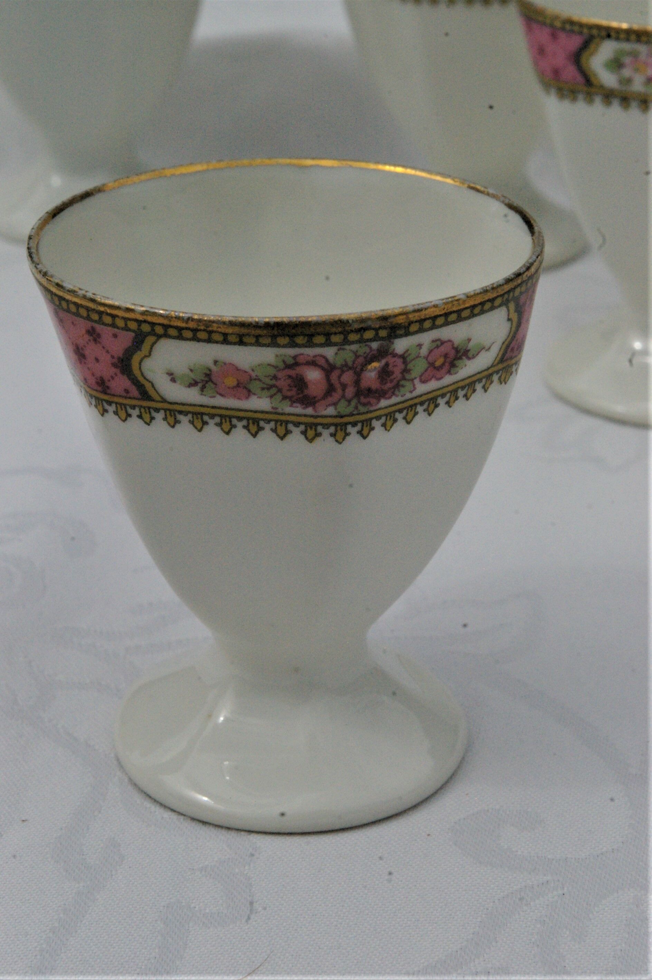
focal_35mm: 39
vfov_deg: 49.6
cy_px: 490
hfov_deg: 34.2
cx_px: 326
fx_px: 1061
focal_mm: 26
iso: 1600
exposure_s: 1/1000
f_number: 13
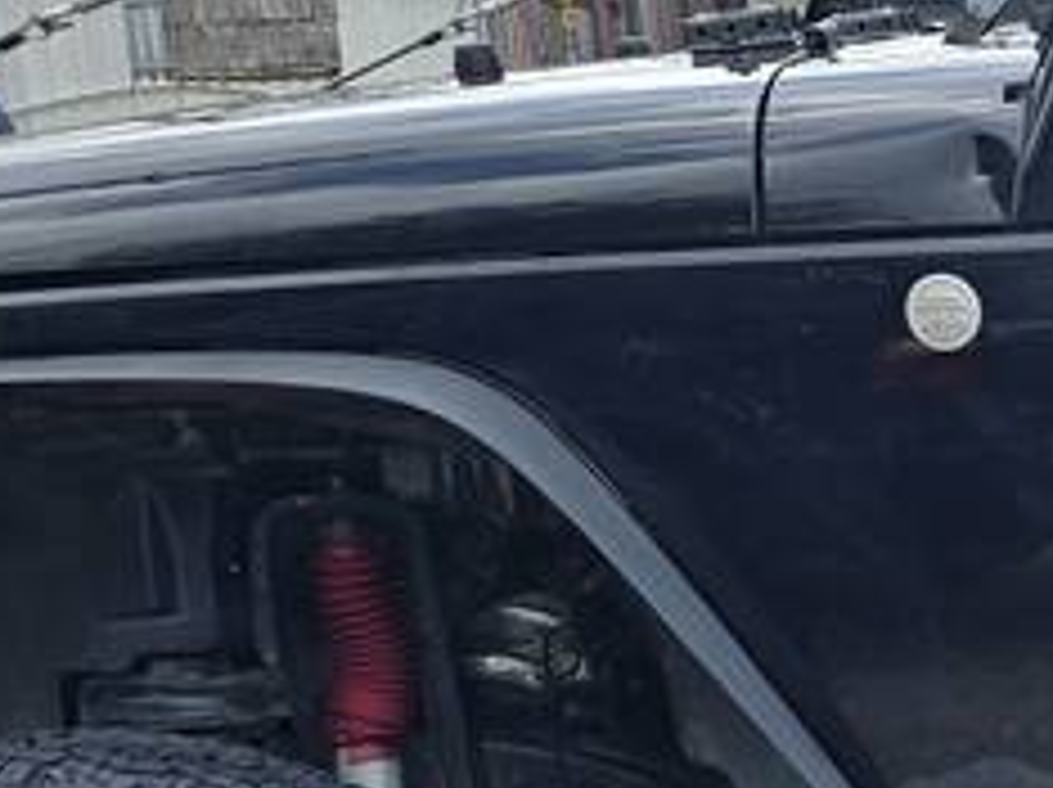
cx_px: 1881
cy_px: 1076
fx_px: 3829
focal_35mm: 126
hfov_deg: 14.0
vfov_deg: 11.4
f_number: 1.7
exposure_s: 1/786
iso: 12
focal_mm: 6.3
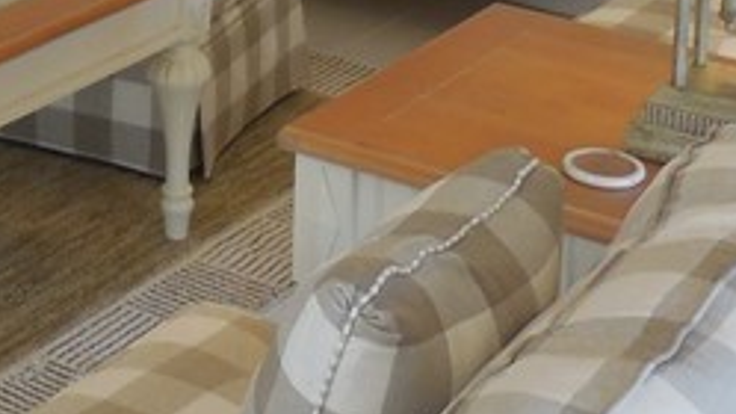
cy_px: -520
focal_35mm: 112
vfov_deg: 9.8
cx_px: 33
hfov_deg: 18.7
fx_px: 2186
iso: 125
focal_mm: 4.5
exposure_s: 1/40
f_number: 3.1
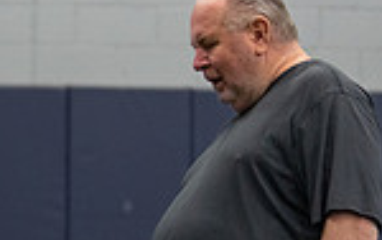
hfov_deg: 9.3
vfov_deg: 6.0
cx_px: -238
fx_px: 2261
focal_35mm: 217
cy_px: 385
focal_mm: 50
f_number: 1.2
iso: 1250
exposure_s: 1/1000
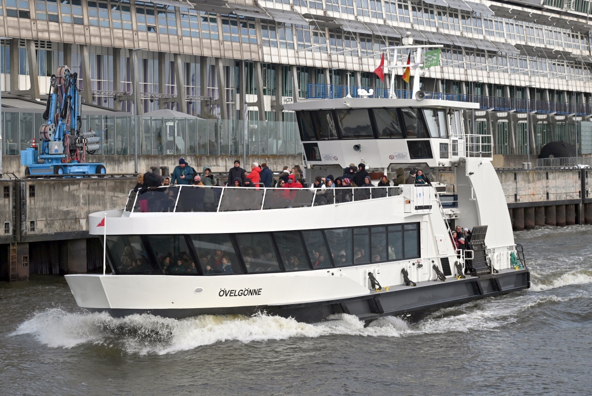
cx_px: 296
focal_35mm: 82
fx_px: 1350
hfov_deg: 24.7
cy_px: 198
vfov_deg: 16.7
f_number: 6.3
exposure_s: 1/320
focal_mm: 82
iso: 100
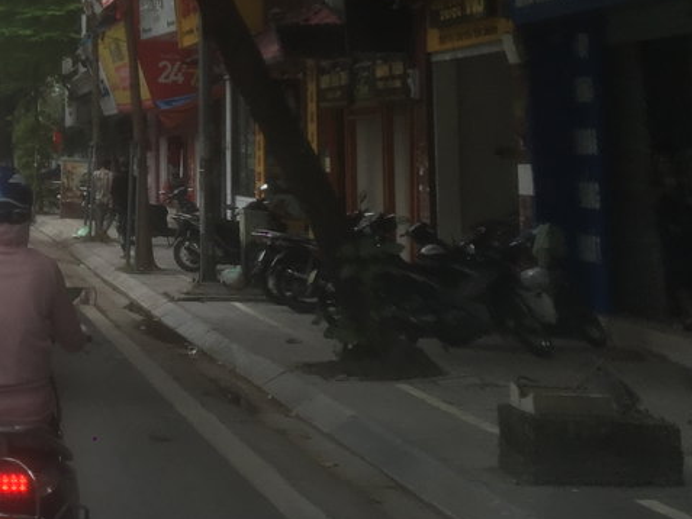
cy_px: -16
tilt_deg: +9.0
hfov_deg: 24.5
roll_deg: -4.5
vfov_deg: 19.5
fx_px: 1460
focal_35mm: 73
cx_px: -106
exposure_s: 1/1276
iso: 32
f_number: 2.2
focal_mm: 4.15
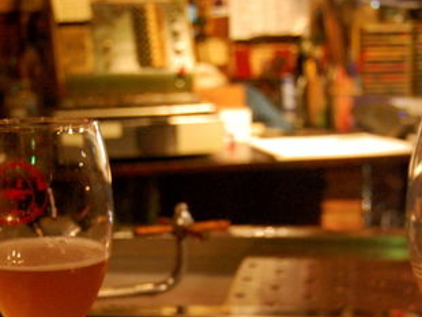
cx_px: 199
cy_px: 294
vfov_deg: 15.9
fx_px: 1122
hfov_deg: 21.3
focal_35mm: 92
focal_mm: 30
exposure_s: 1/3
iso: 1600
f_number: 4.2
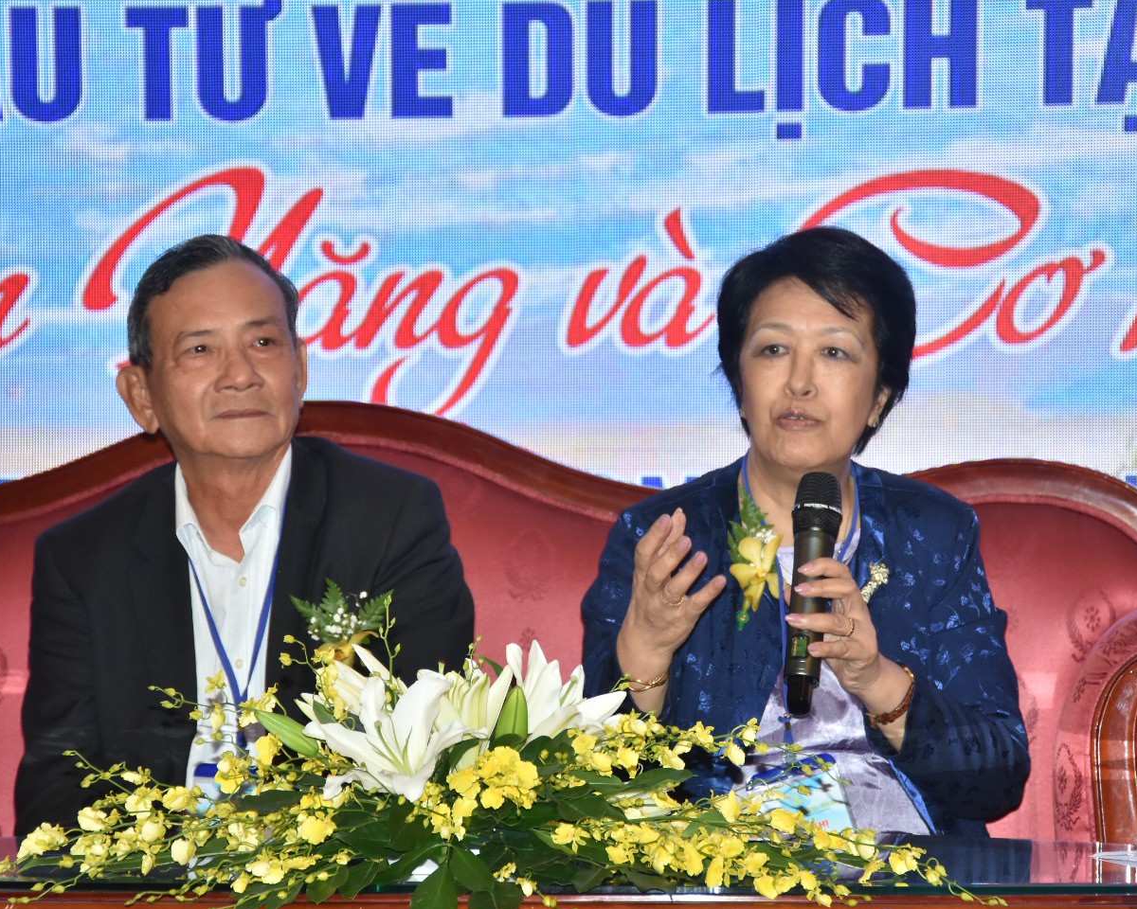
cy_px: 449
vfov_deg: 10.2
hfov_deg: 12.7
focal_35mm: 152
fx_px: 5115
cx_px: 649
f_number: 6.3
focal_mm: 80
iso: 640
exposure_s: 1/125
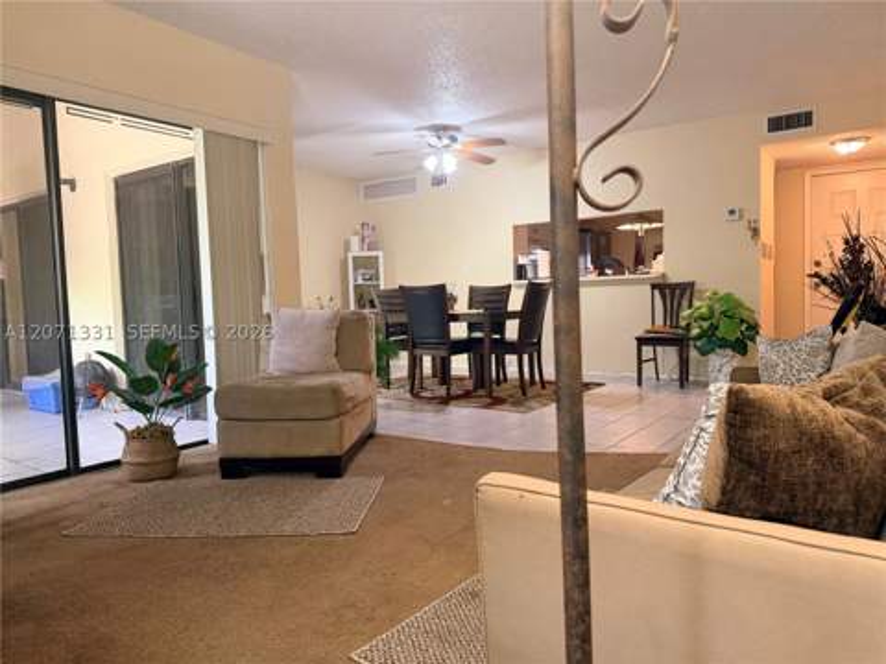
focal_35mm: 24
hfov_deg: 71.6
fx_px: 614
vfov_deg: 56.8
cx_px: 443
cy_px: 332
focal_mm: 6.76
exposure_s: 1/60
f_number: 1.78
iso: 320
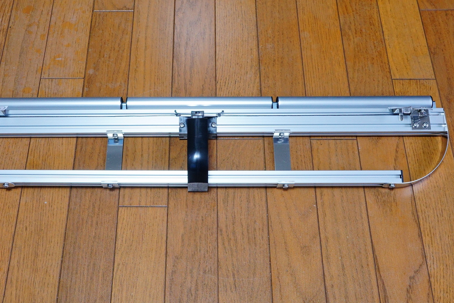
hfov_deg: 39.5
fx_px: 631
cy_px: 129
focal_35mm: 50
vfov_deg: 27.0
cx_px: 200
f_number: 10
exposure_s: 1/10
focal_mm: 28
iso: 800
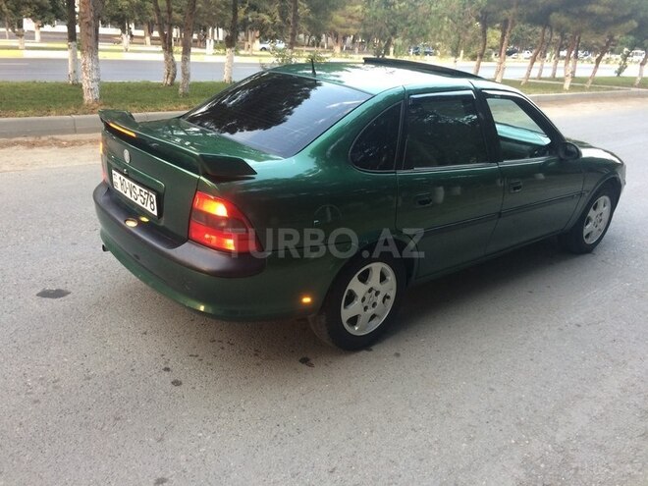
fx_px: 543
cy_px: 243
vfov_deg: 48.2
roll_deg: -3.1
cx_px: 324
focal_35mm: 29
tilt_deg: -19.6
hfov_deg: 61.7
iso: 100
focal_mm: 4.15
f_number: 2.2
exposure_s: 1/33
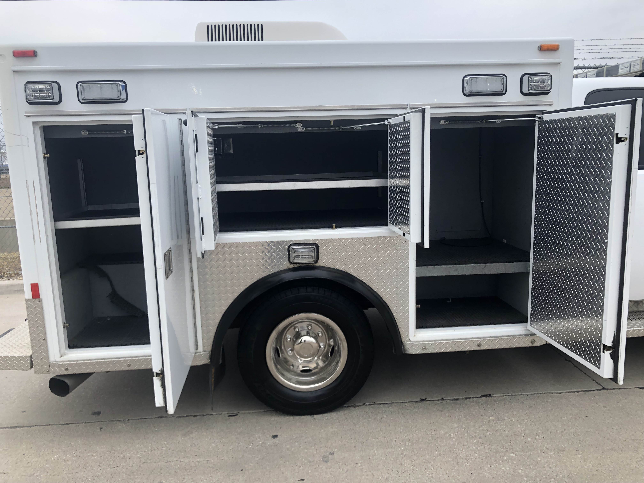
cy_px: 242
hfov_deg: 63.4
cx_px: 322
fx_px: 521
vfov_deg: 49.7
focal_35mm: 28
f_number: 1.8
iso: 20
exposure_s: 1/695
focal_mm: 3.99
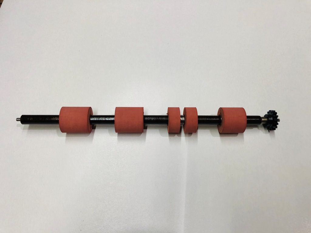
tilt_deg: -65.3
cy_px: 116
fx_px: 252
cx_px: 156
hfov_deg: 63.4
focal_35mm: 28
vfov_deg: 49.7
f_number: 1.8
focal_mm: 4
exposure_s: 1/30
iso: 32
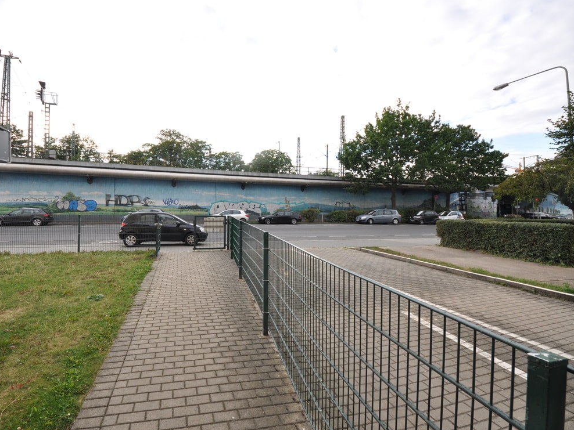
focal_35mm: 14
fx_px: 232
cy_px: 202
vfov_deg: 85.6
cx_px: 231
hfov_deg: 100.8
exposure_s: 1/350
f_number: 8
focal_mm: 8
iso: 500
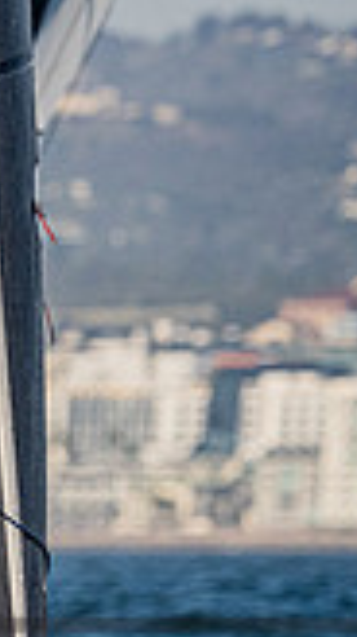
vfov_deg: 1.9
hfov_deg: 1.0
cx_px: -749
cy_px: 467
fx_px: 19629
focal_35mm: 1164
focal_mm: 230
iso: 320
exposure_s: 1/3200
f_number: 5.6
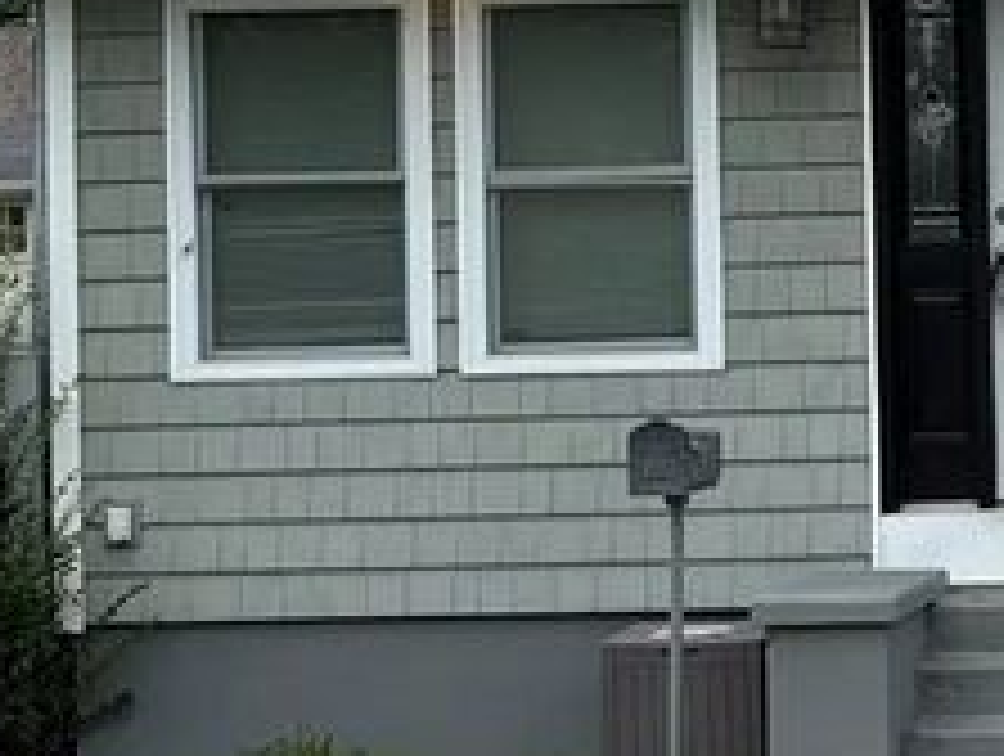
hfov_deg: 17.1
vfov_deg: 13.5
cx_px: 1166
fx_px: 3196
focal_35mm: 110
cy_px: 216
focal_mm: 6.76
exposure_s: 1/4975
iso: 80
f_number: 1.78
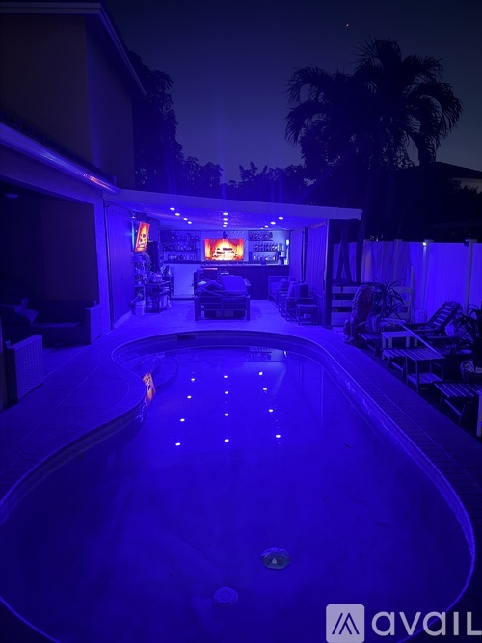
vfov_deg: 71.6
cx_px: 241
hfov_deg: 56.8
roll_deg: +0.1
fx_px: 446
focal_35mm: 24
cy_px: 322
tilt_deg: -9.7
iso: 1250
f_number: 1.78
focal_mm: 6.76
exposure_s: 1/9
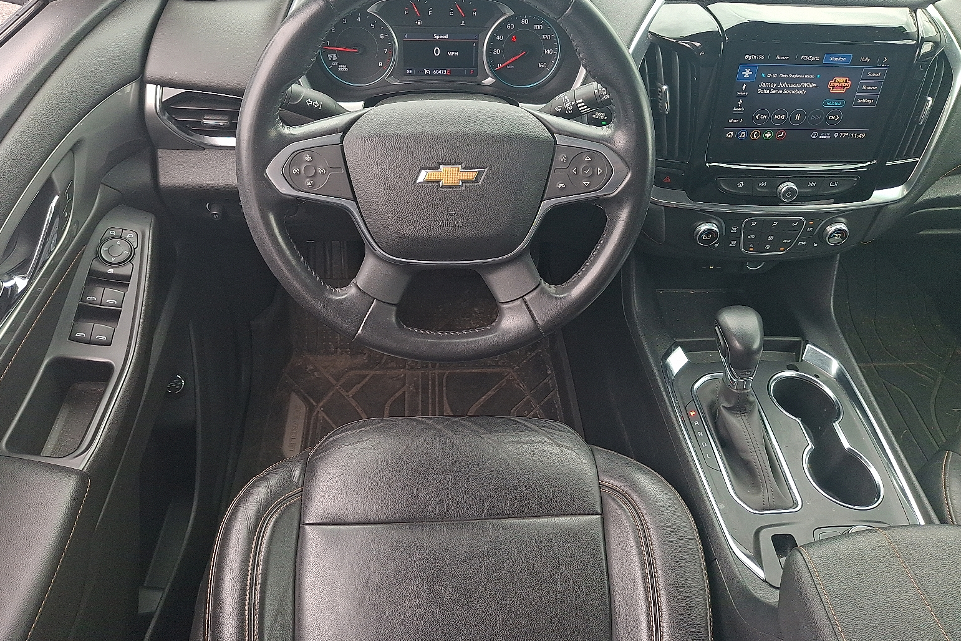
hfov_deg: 67.4
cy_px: 280
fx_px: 721
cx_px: 480
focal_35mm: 27
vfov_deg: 47.8
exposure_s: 1/143
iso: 30
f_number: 1.8
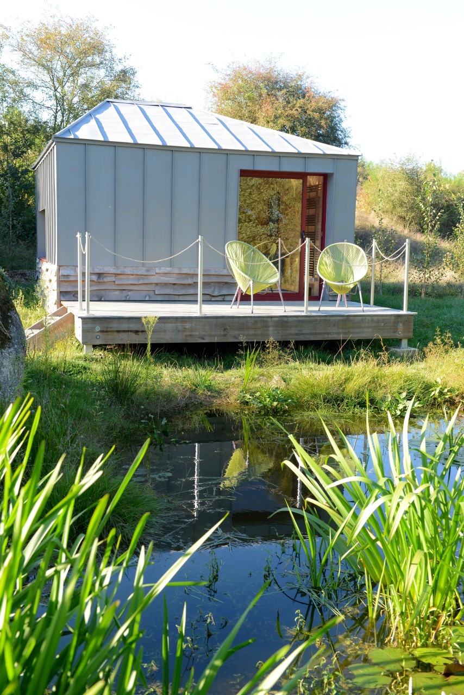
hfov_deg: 33.4
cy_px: 348
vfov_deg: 48.4
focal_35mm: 40
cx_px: 232
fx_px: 773
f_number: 5
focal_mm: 40
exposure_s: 1/320
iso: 500
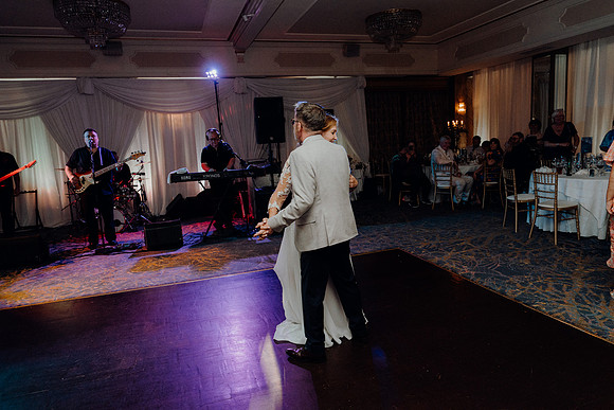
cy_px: 205
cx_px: 307
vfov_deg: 53.2
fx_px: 409
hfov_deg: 73.7
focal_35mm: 24
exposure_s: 1/200
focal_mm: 24
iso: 2500
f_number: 3.5
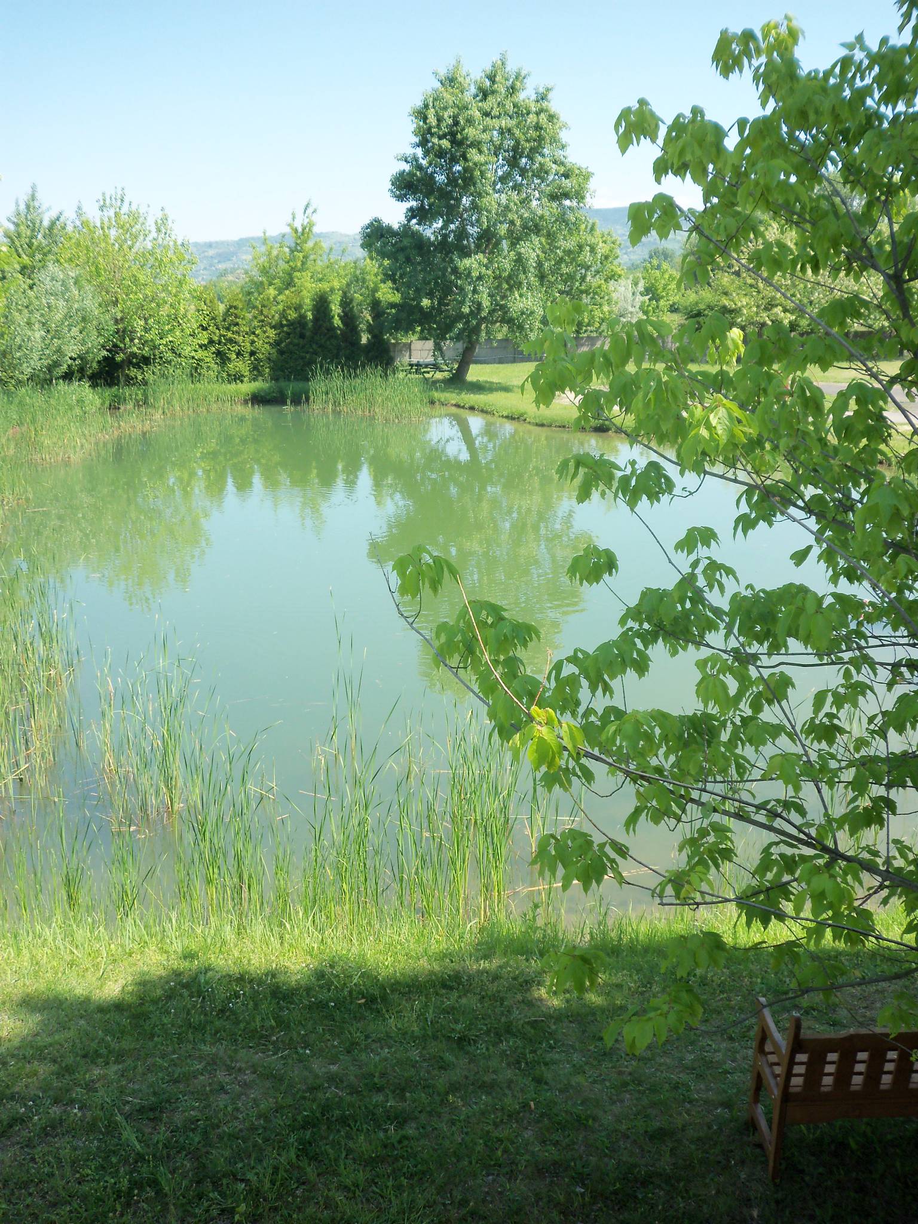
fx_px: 1202
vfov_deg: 54.0
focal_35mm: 34
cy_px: 612
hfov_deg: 41.8
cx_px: 459
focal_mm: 5.7
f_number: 2.9
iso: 80
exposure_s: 1/400
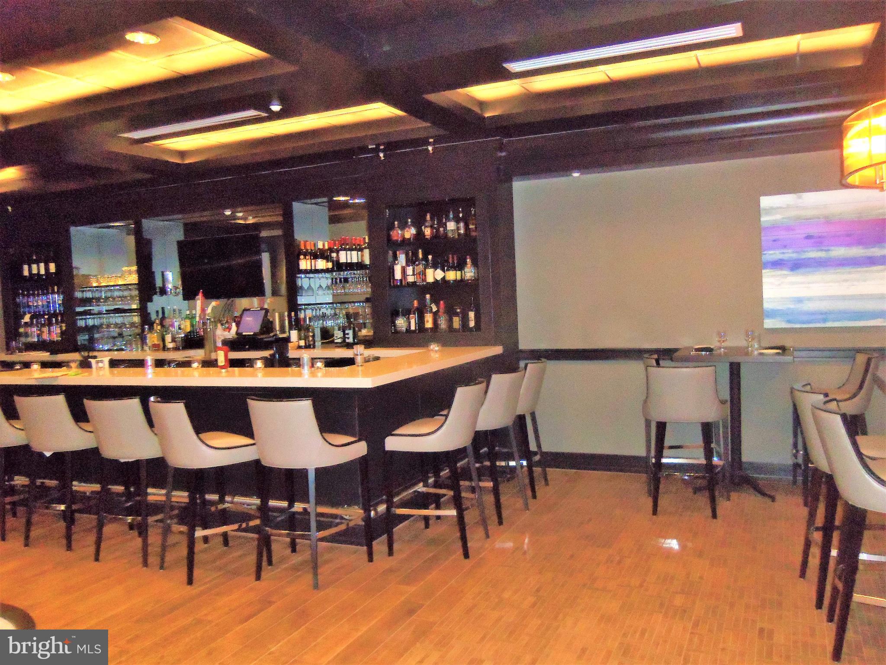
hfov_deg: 63.4
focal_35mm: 28
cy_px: 332
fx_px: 717
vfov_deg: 49.7
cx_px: 443
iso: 400
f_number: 3.9
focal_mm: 5.1
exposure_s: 1/40
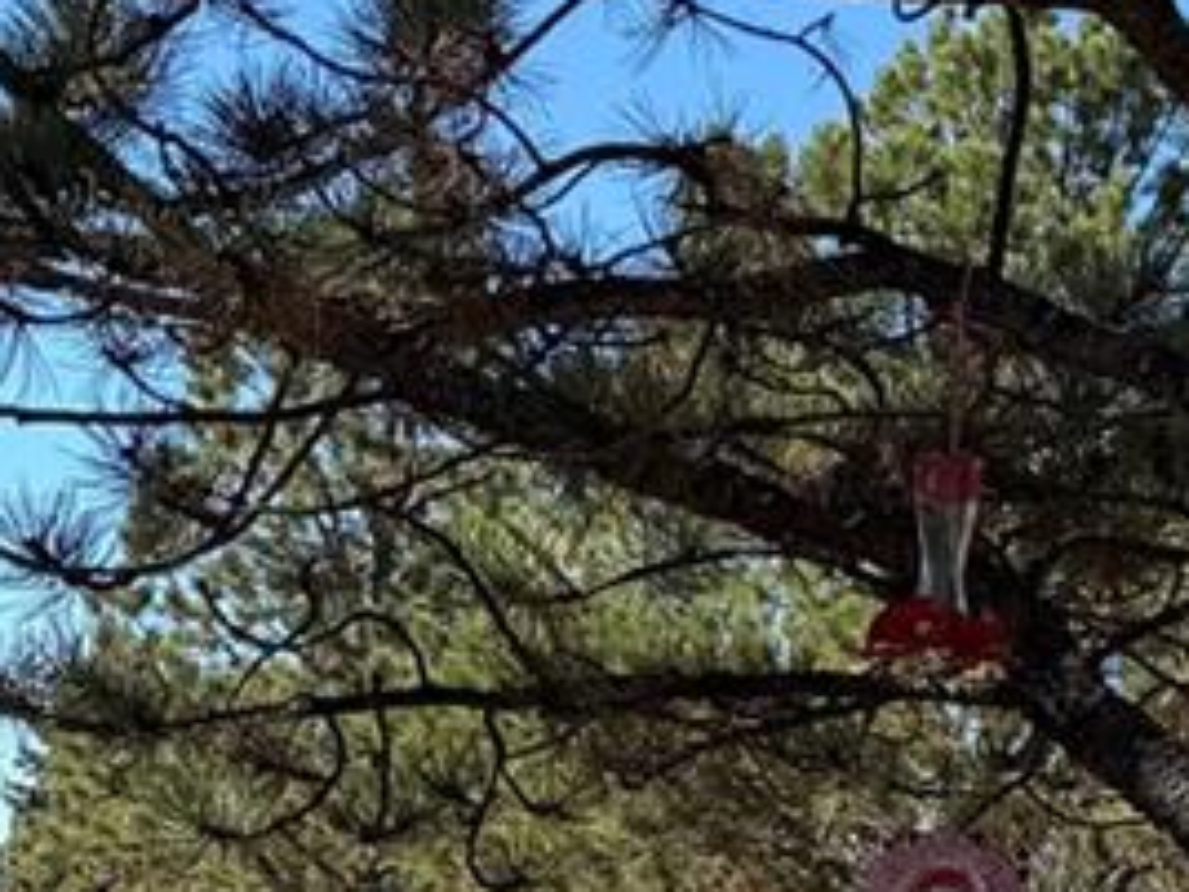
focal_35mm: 129
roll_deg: -3.6
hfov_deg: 14.1
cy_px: 994
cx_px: 1903
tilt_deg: +1.4
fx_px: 4431
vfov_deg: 11.3
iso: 80
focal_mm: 6.76
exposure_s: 1/1437
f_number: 1.78
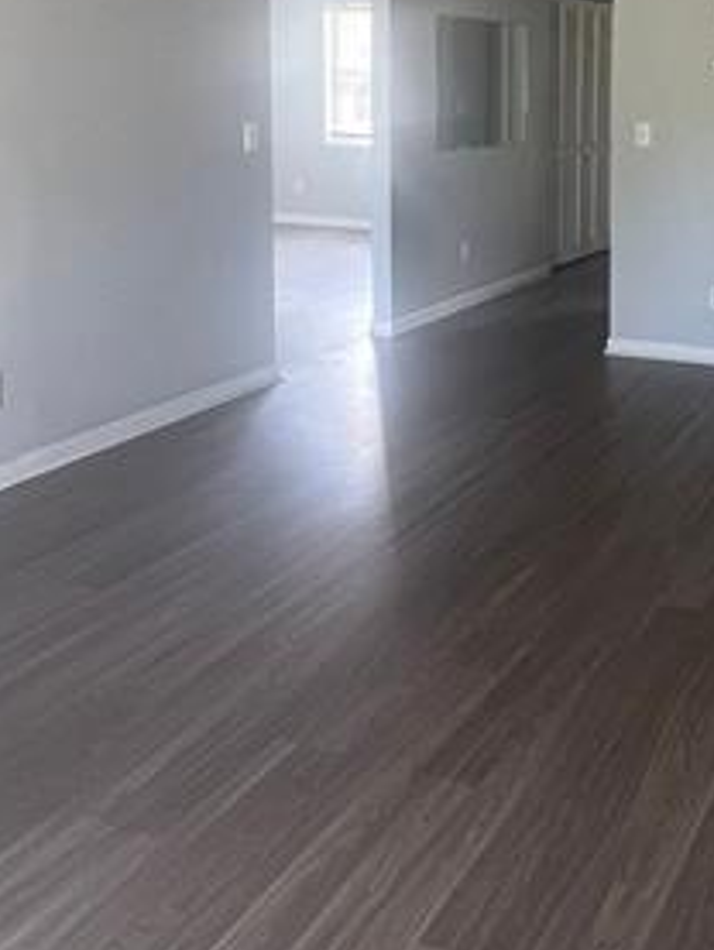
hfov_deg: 35.5
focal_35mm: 36
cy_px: 168
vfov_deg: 48.0
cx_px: 731
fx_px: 989
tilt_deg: -4.9
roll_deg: -1.2
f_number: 1.8
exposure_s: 1/99
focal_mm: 1.57
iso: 250
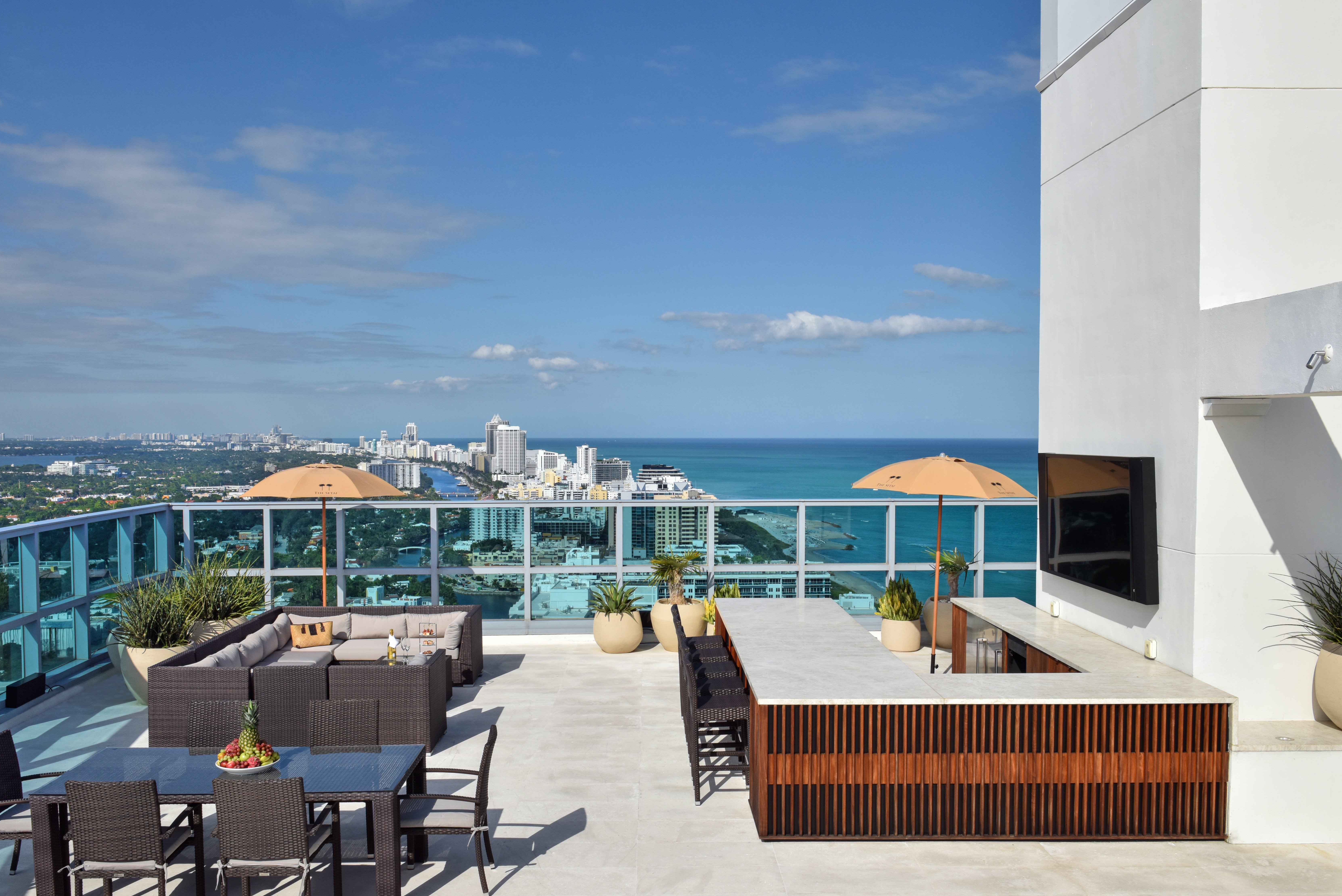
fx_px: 1193
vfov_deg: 41.1
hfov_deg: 58.7
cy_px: 475
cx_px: 644
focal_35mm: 32
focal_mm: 29
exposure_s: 1/640
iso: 400
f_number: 16
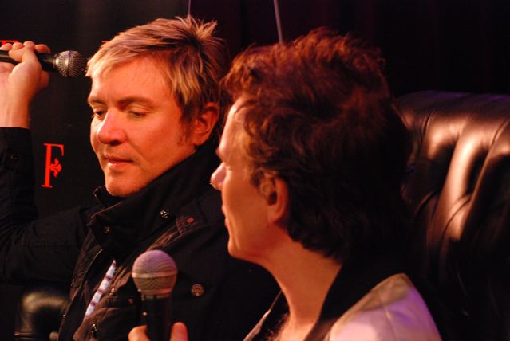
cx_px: 255
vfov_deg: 13.1
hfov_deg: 19.4
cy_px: 170
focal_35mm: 105
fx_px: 1490
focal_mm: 70
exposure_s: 1/20
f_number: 7.1
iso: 1600
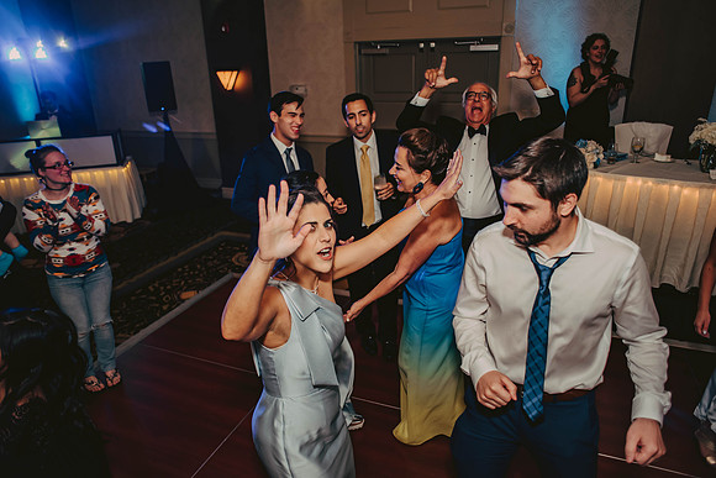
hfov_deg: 73.7
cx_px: 358
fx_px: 477
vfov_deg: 53.2
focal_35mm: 24
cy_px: 239
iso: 800
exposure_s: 1/100
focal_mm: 24
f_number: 2.8
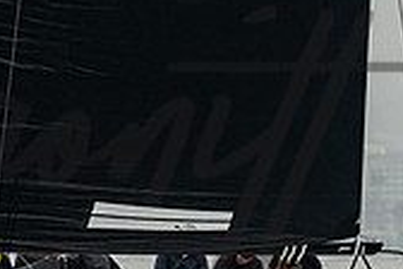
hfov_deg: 2.1
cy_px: 183
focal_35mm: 996
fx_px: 11149
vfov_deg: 1.4
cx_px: 137
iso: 560
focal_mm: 250
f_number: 5
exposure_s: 1/4000
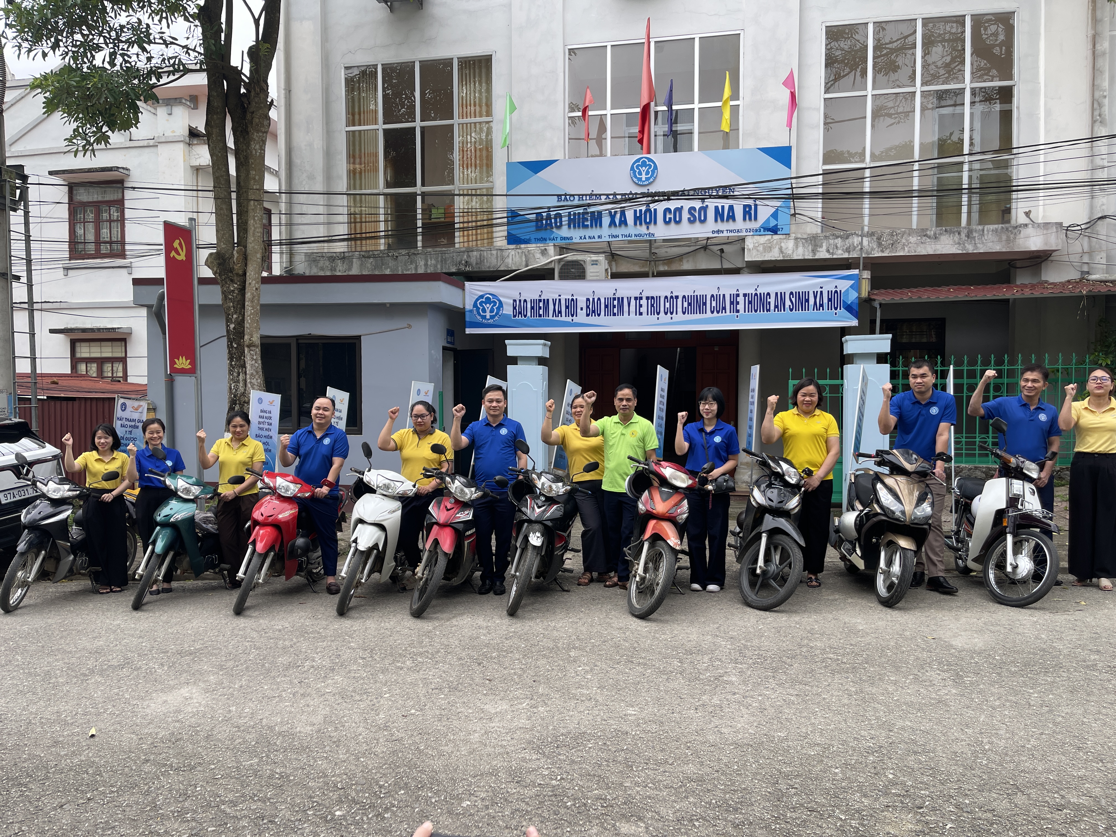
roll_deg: +0.3
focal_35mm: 25
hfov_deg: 69.4
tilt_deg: -3.4
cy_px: 418
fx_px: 806
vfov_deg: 54.9
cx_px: 558
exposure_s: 1/514
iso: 32
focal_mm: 5.1
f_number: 1.6
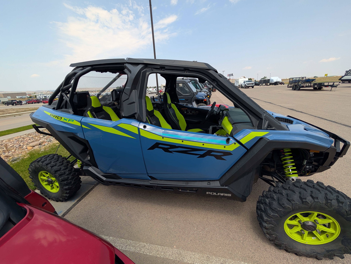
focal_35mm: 12
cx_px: 176
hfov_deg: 110.5
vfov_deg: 94.6
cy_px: 132
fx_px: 122
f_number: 1.7
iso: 60
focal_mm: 2.02
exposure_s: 1/2342
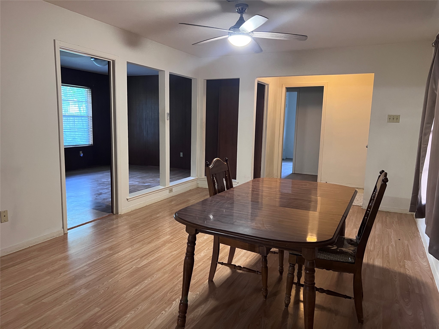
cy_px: 164
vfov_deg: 53.1
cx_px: 220
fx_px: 330
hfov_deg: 67.3
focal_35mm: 26
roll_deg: -0.6
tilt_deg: -8.1
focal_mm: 5.7
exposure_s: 1/40
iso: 400
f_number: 1.5
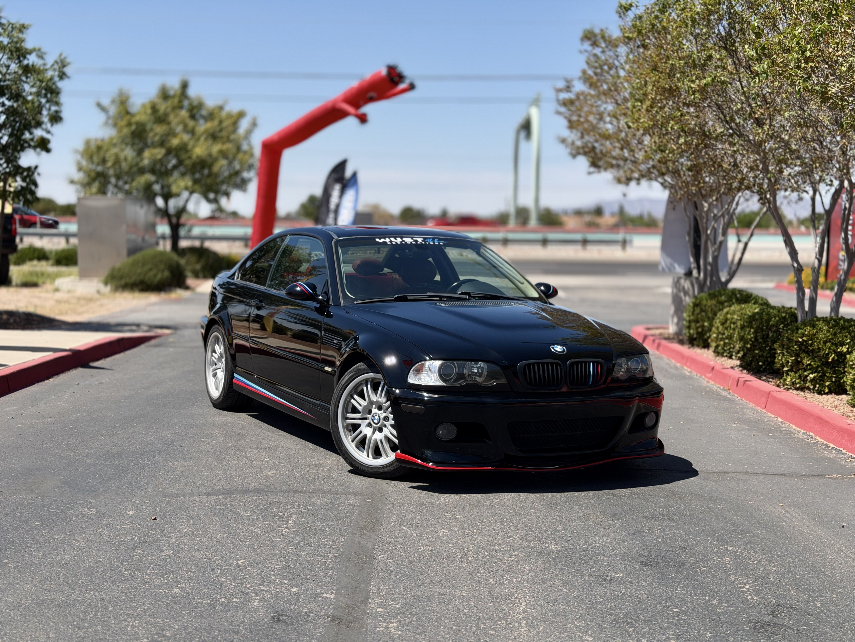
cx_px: 428
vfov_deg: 30.3
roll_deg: +0.3
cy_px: 321
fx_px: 1186
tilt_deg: -4.9
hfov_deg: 39.7
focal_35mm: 48
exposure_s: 1/3891
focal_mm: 6.76
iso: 64
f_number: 1.78
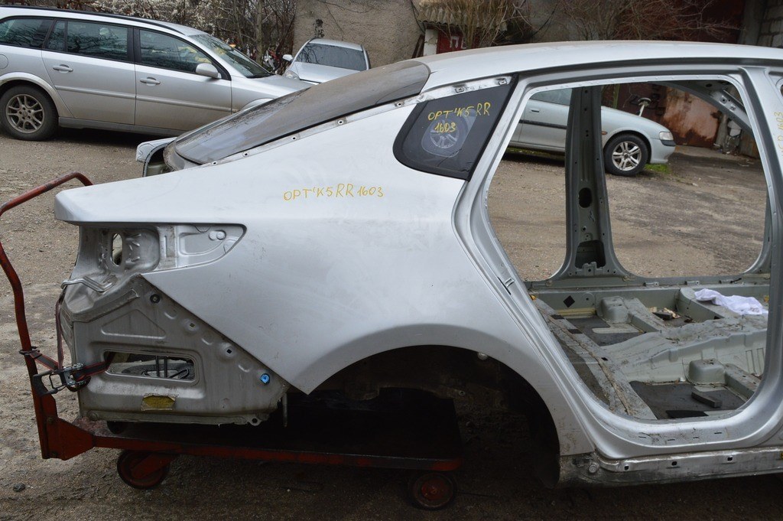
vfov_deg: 39.9
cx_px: 392
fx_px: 717
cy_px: 260
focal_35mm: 33
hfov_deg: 57.3
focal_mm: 22
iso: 400
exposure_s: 1/320
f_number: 10
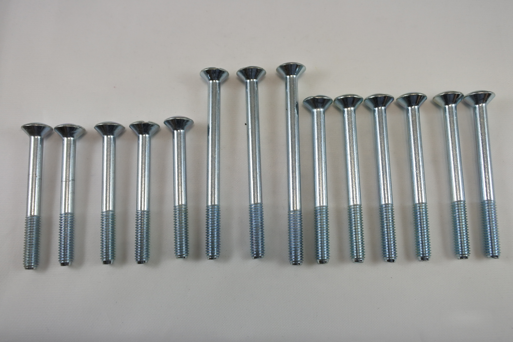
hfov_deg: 60.3
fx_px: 442
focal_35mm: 31
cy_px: 171
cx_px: 256
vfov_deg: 42.3
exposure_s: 1/250
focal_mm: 11.6
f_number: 3.8
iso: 250
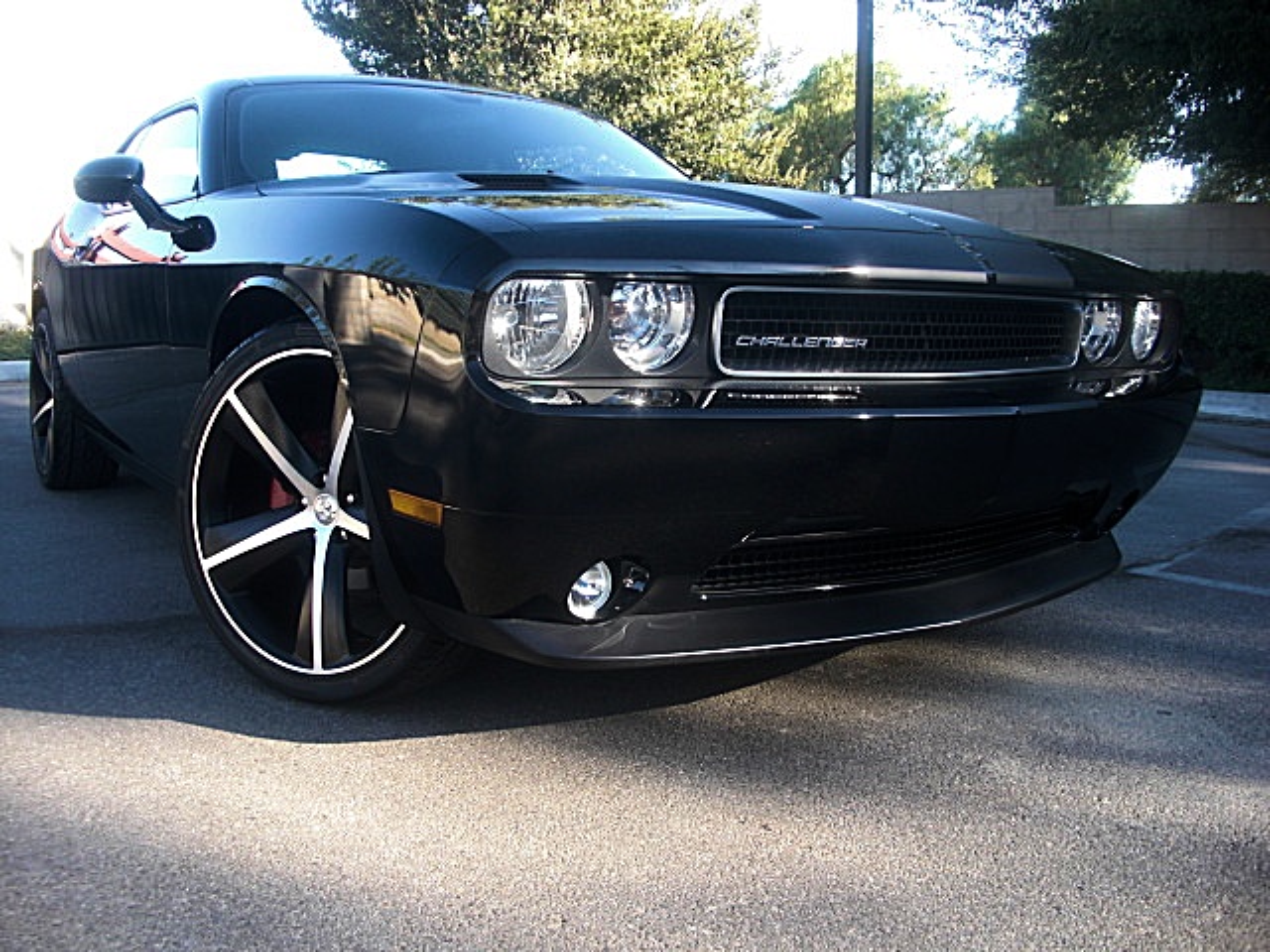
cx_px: 635
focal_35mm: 36
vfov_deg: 39.7
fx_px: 1321
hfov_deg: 51.4
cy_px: 476
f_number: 2.8
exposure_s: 1/100
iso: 50
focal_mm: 6.3
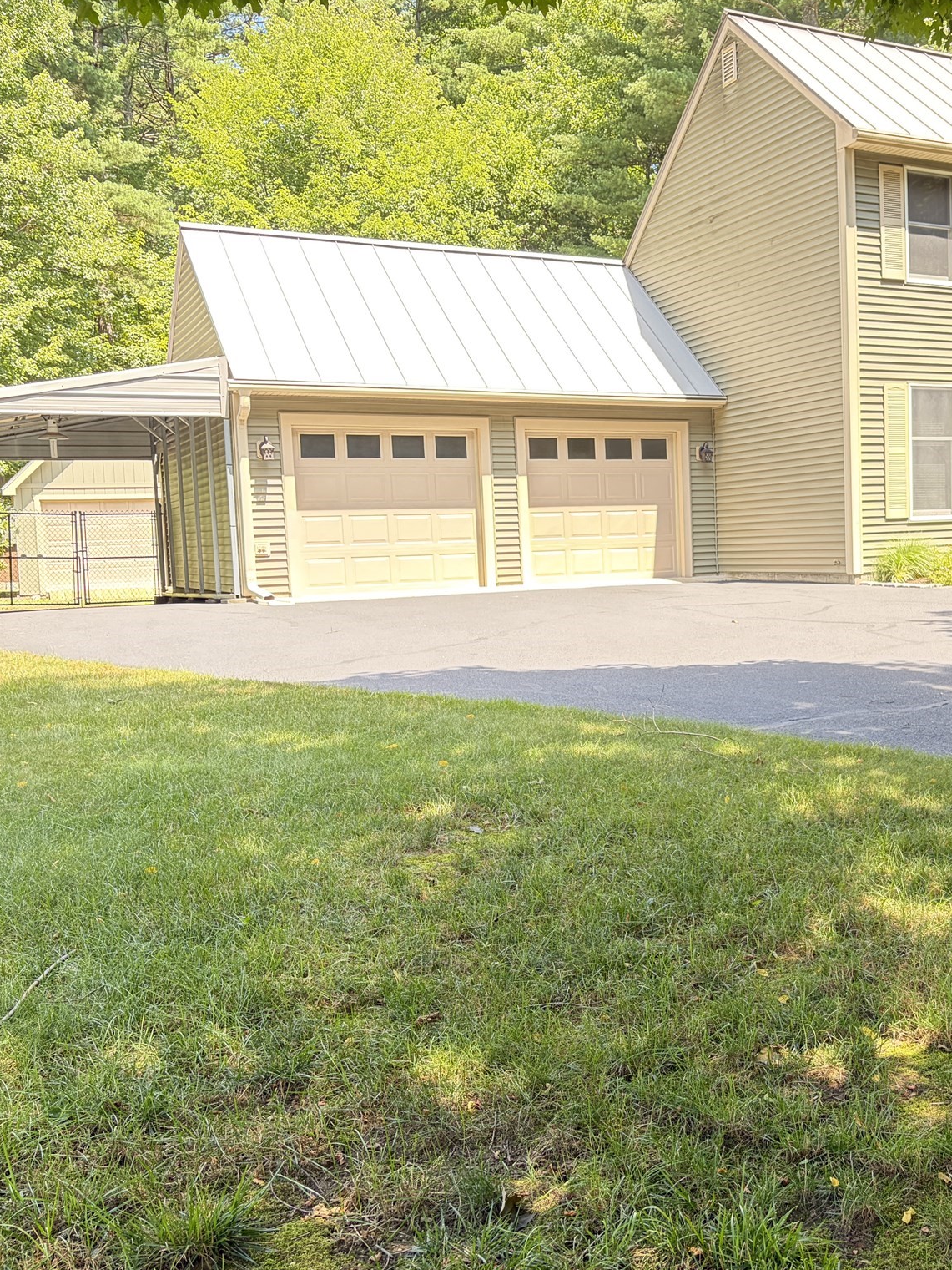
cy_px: 630
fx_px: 1283
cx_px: 692
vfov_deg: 52.6
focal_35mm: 35
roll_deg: +3.2
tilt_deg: -3.7
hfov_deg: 39.8
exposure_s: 1/134
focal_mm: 5.96
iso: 125
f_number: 1.6
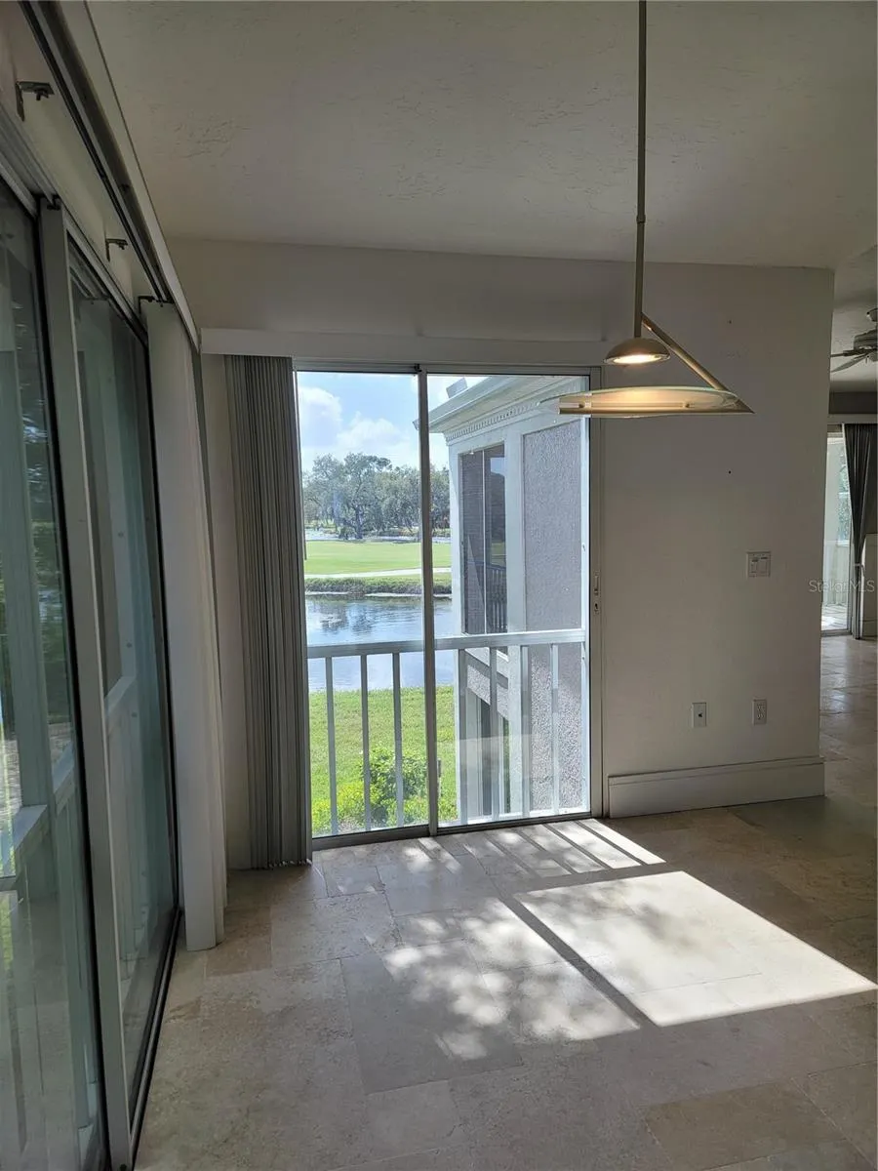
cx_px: 439
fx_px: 812
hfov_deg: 56.8
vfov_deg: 71.6
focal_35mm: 24
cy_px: 586
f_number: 1.8
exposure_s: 1/259
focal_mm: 6.7
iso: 16
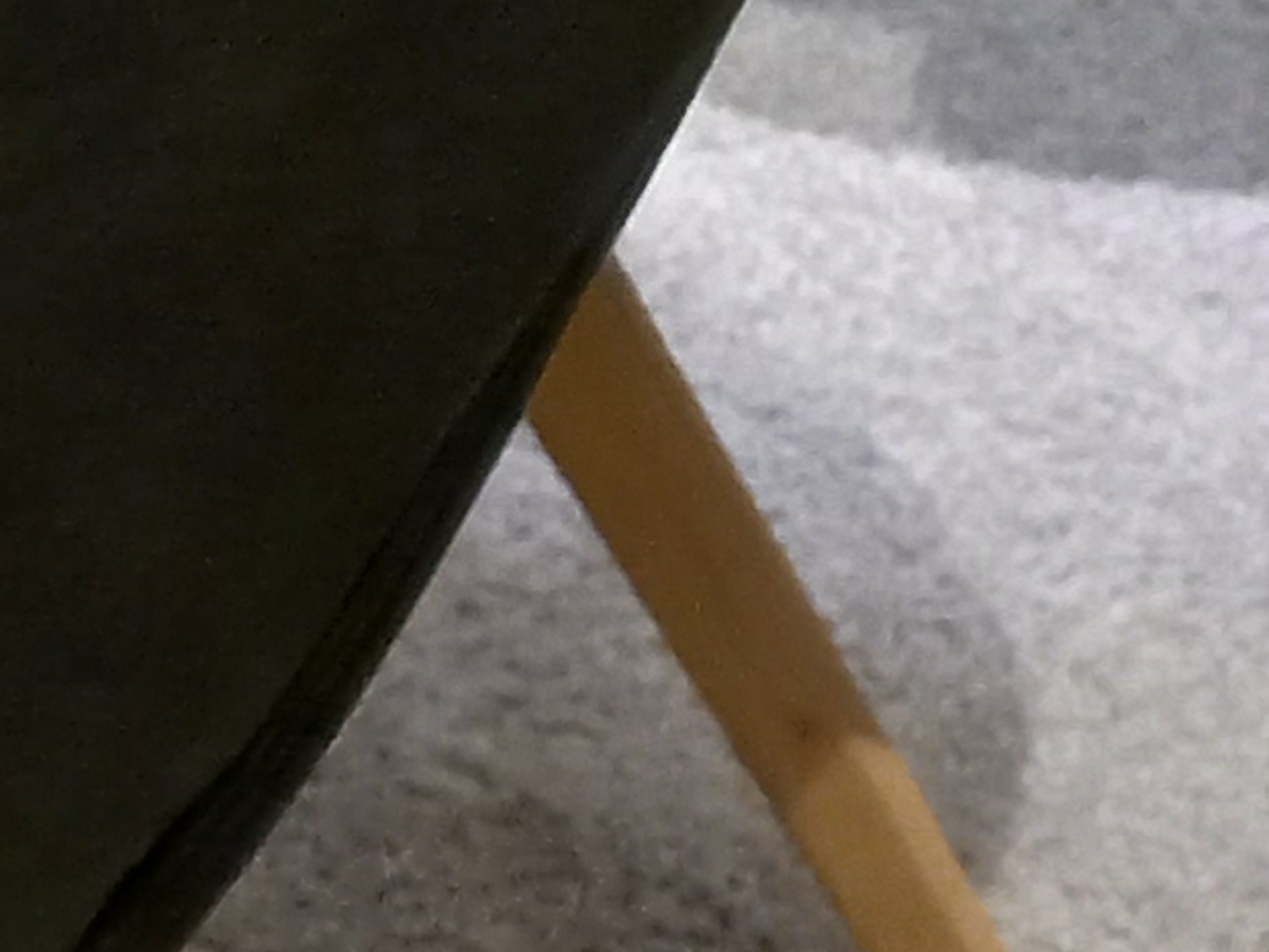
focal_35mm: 161
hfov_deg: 9.6
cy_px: 337
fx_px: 5903
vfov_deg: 9.2
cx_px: -2495
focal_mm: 4.6
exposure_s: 1/24
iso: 200
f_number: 2
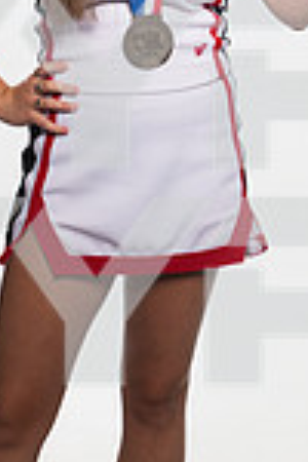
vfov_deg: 13.1
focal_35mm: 156
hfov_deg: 8.8
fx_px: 2002
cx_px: 176
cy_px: 77
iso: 500
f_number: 6.3
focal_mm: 52
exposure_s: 1/200
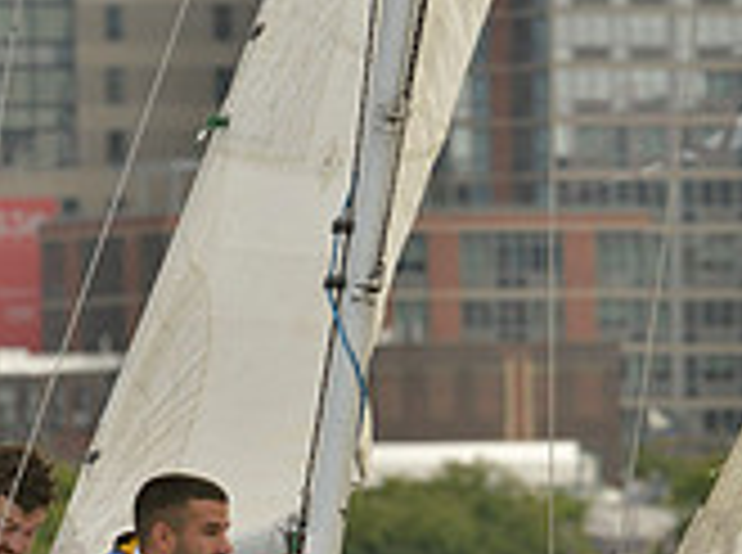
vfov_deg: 2.0
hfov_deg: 2.7
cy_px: 790
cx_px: 324
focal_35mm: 746
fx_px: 15956
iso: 400
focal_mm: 220
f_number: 8
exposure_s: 1/1250
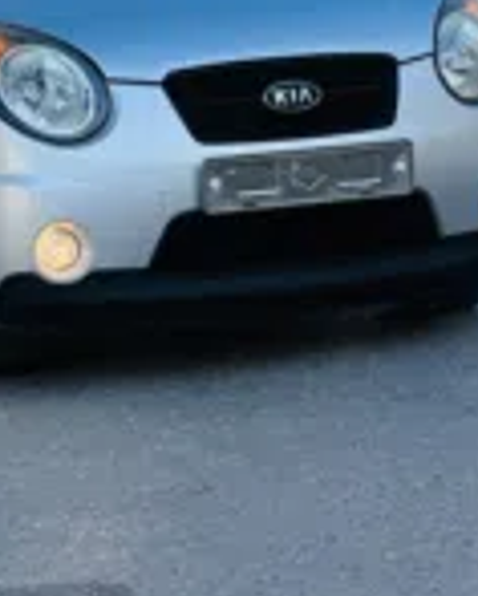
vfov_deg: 9.4
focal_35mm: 204
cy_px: 12
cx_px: 32
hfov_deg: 7.6
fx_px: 3600
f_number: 2.8
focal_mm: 9
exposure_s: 1/278
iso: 25
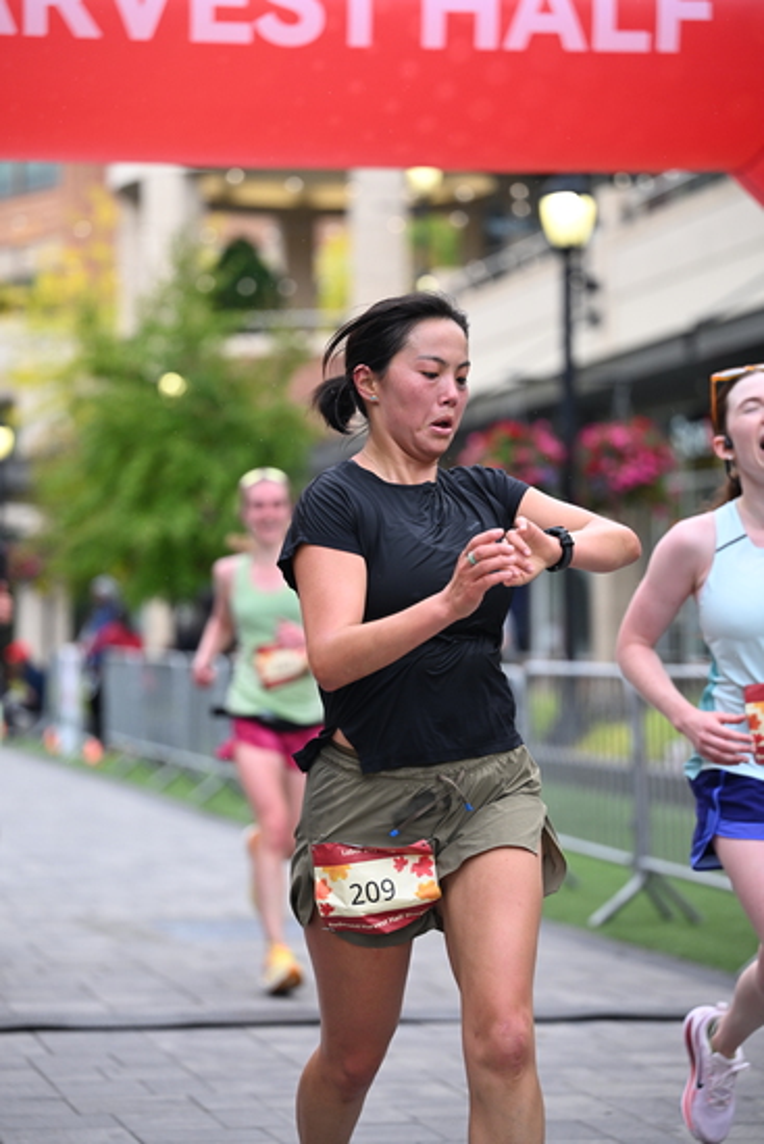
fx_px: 3245
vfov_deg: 20.0
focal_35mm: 102
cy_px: 572
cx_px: 382
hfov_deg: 13.4
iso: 1000
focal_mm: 102
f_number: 2.8
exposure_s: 1/1600
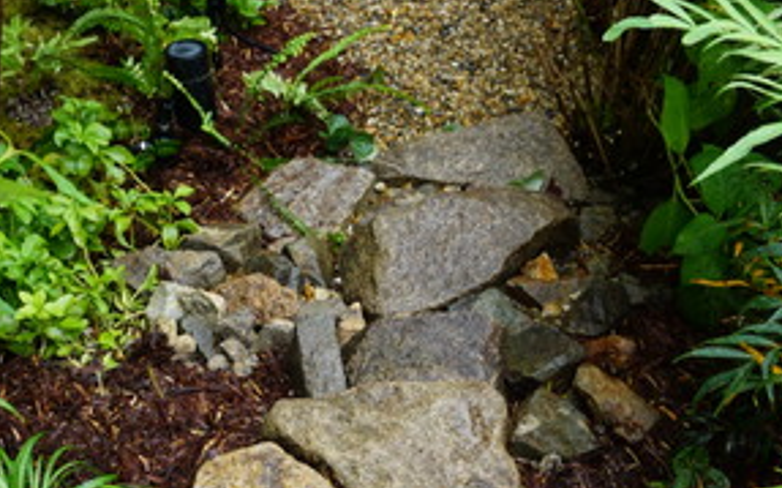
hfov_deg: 43.5
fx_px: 980
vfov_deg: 26.0
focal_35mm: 46
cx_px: 360
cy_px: 529
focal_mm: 18
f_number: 5
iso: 100
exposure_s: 1/60
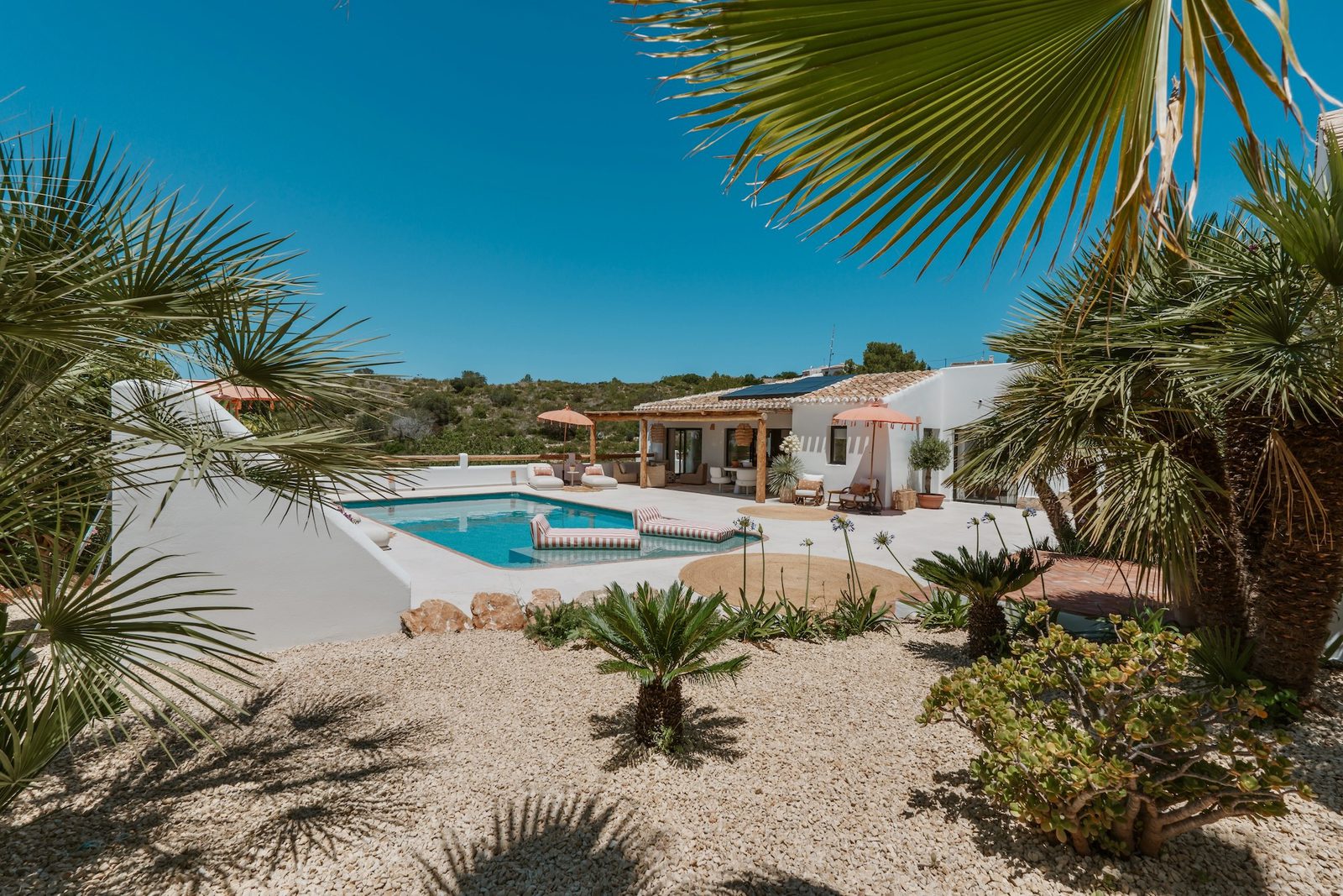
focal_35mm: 16
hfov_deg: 96.7
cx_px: 672
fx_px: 597
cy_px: 448
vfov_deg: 73.8
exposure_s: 1/320
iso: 64
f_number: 10
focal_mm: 16
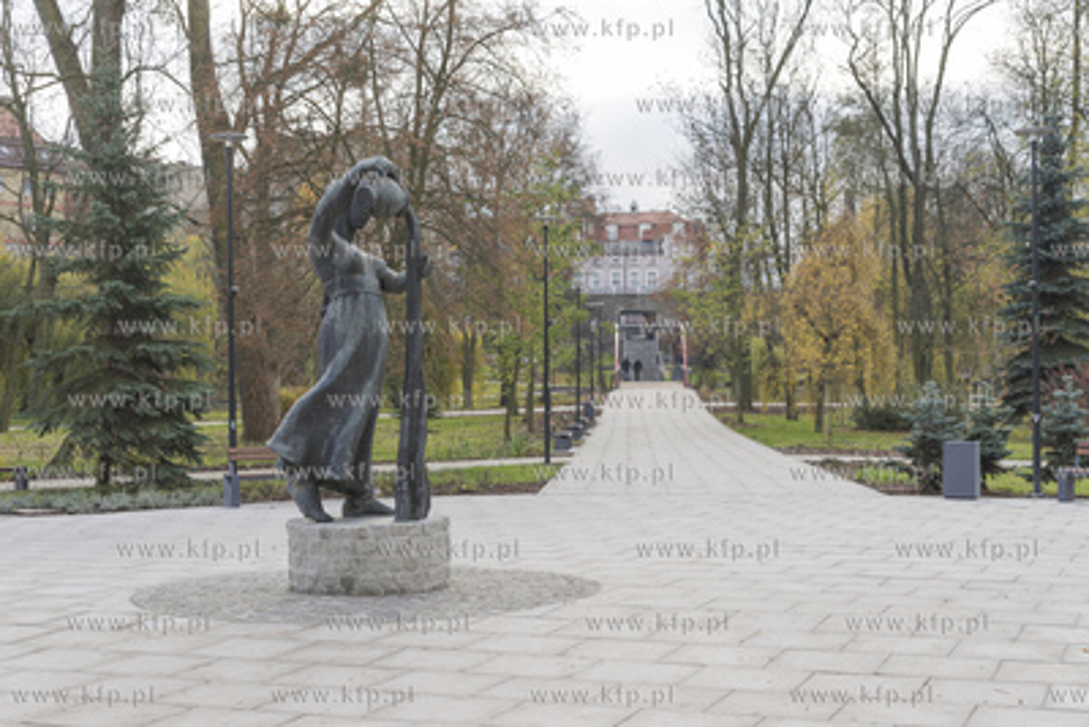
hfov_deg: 36.2
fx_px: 1664
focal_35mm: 55
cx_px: 544
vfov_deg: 24.6
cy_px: 364
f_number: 4.5
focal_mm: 55
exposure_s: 1/500
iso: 400
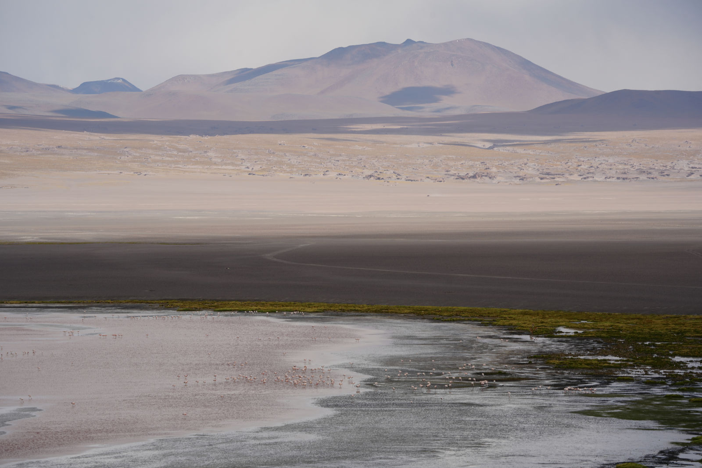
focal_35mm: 200
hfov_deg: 10.3
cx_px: 351
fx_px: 3900
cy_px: 234
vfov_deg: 6.9
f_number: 10
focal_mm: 200
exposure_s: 1/320
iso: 100
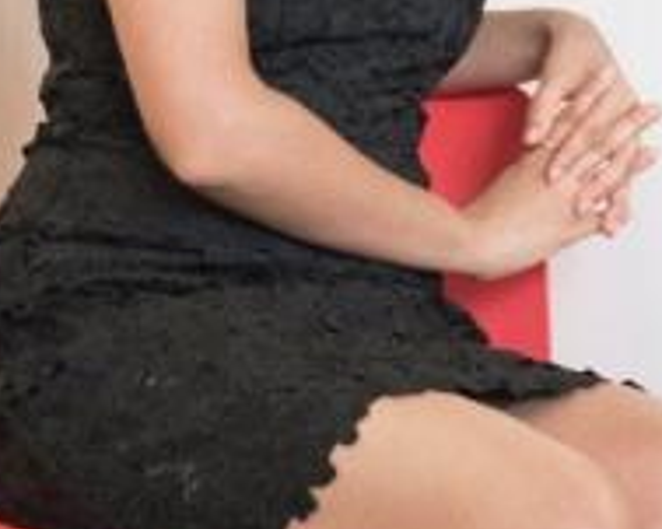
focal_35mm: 229
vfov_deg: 6.7
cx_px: 1009
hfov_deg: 8.3
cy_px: 102
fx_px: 4484
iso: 1250
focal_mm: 45
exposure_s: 1/160
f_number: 2.8
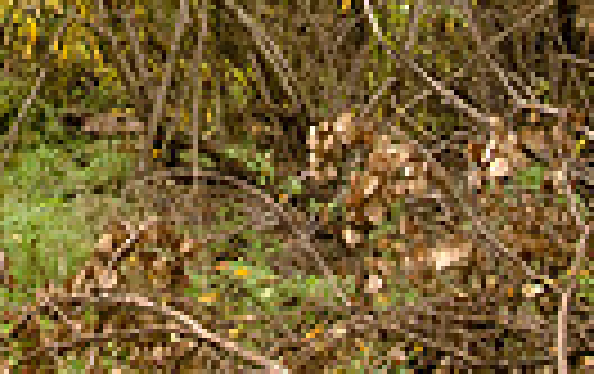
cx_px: 34
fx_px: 2444
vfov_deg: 8.5
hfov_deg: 13.7
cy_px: -261
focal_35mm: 151
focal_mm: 29
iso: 200
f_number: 4.5
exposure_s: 1/80
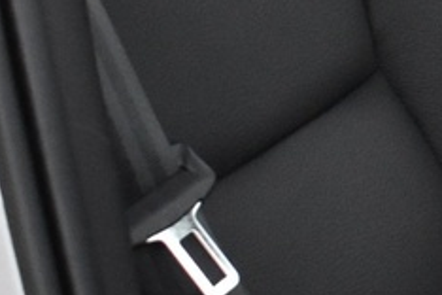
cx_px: 980
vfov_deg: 7.3
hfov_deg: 9.9
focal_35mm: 187
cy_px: 23
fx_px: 2296
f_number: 3.5
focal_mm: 18
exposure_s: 1/30
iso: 2000
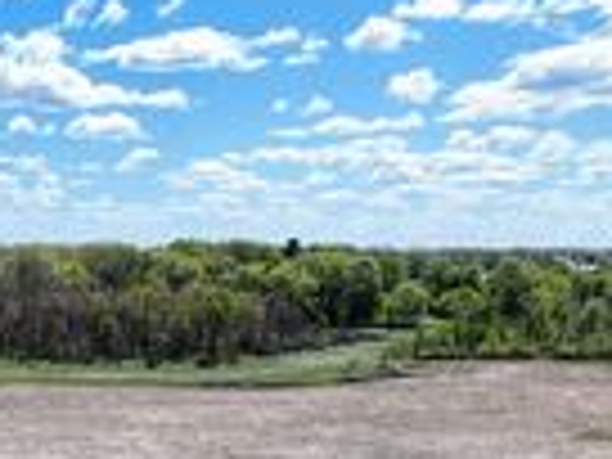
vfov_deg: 17.4
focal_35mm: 76
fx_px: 1344
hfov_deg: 23.3
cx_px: -135
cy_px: 698
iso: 150
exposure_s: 1/2500
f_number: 2.8
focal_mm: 12.29
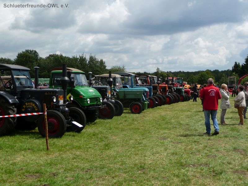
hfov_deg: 39.7
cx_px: 124
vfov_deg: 30.3
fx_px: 344
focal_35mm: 48
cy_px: 93
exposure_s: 1/1000
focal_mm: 8
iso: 100
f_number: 4.2
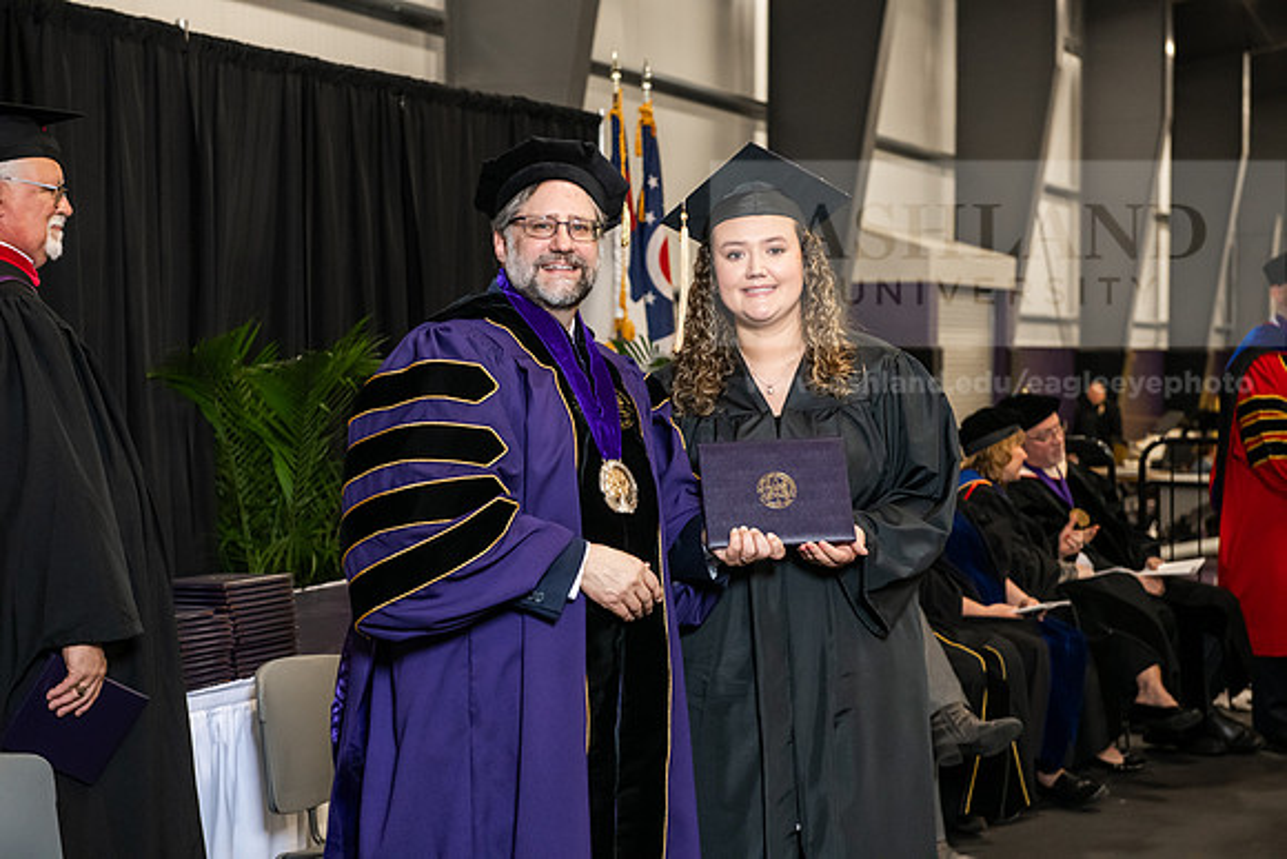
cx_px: 644
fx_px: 2503
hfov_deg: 28.8
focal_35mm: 70
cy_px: 430
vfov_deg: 19.5
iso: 2500
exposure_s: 1/200
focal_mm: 70
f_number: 5
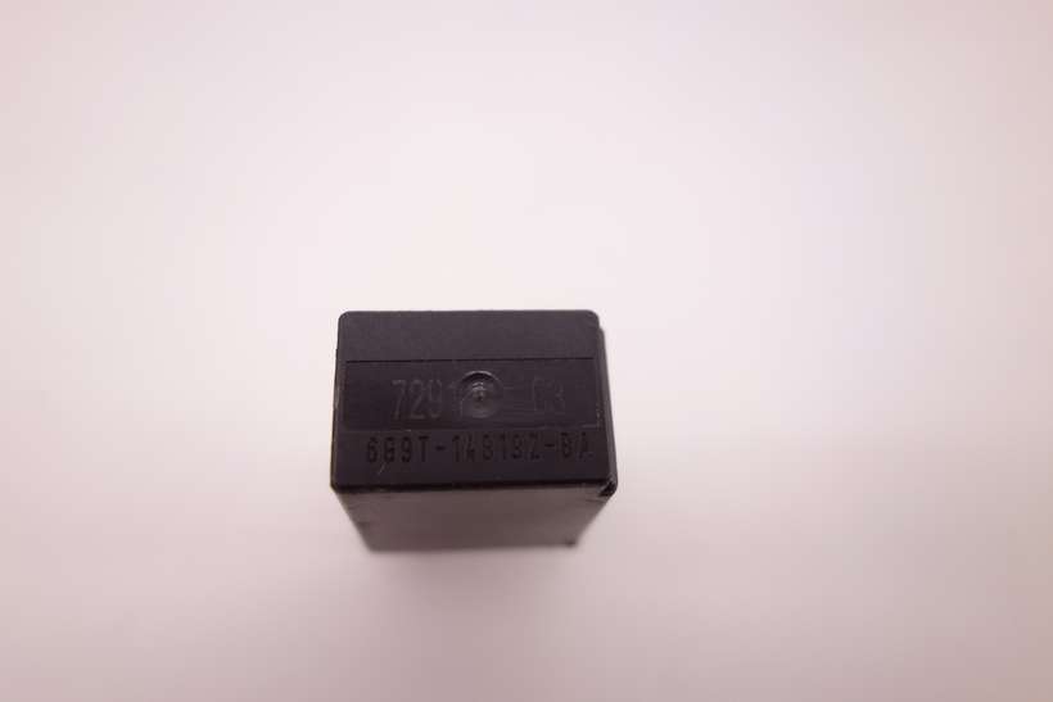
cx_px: 526
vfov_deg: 46.4
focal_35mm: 28
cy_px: 351
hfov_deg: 65.5
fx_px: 819
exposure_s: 1/100
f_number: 2.5
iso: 125
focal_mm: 10.4
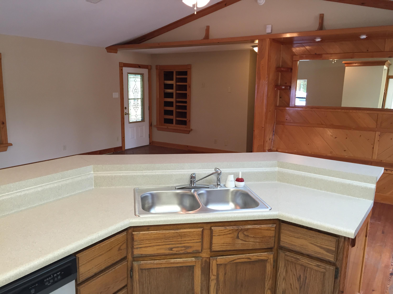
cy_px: 147
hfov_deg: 61.7
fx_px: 329
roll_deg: -2.5
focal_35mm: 29
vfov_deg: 48.2
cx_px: 196
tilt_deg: -9.4
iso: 80
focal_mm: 4.15
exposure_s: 1/30
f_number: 2.2
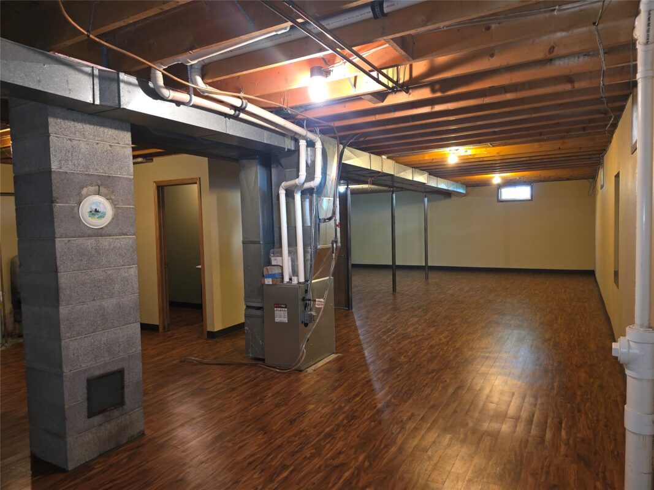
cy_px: 245
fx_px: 434
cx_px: 327
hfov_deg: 73.9
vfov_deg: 58.9
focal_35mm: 23
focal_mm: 6.3
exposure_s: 1/13.4
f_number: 1.7
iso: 125
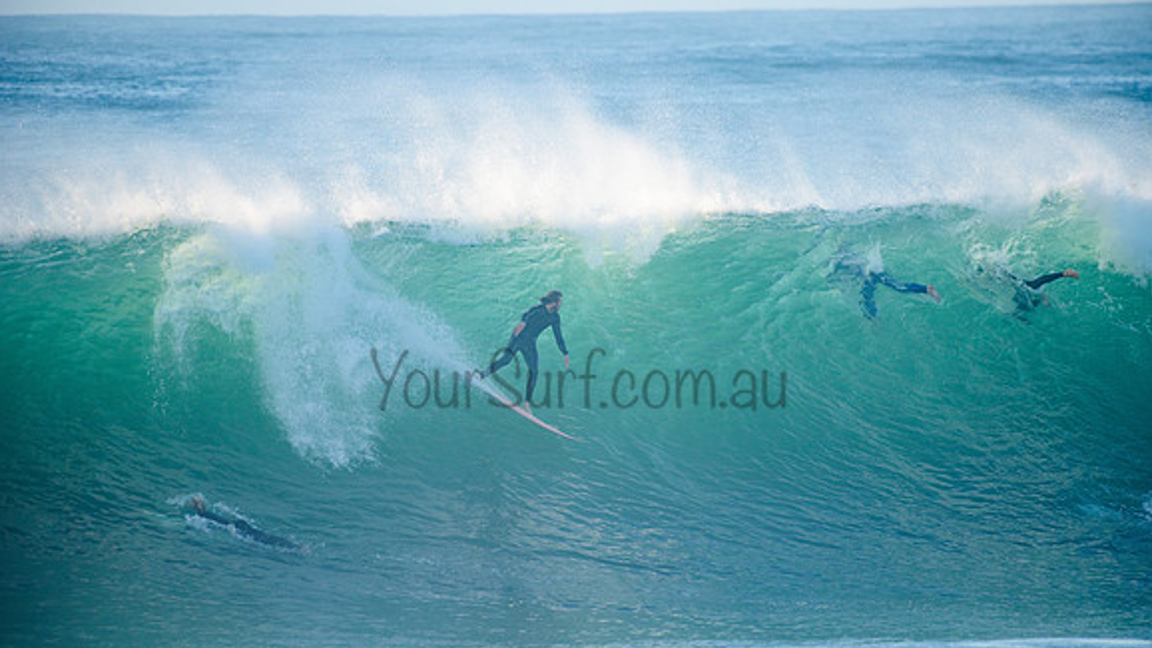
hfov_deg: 4.1
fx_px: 16066
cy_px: 362
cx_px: 576
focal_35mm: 526
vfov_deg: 2.3
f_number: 5.6
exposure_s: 1/1600
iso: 450
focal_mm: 500
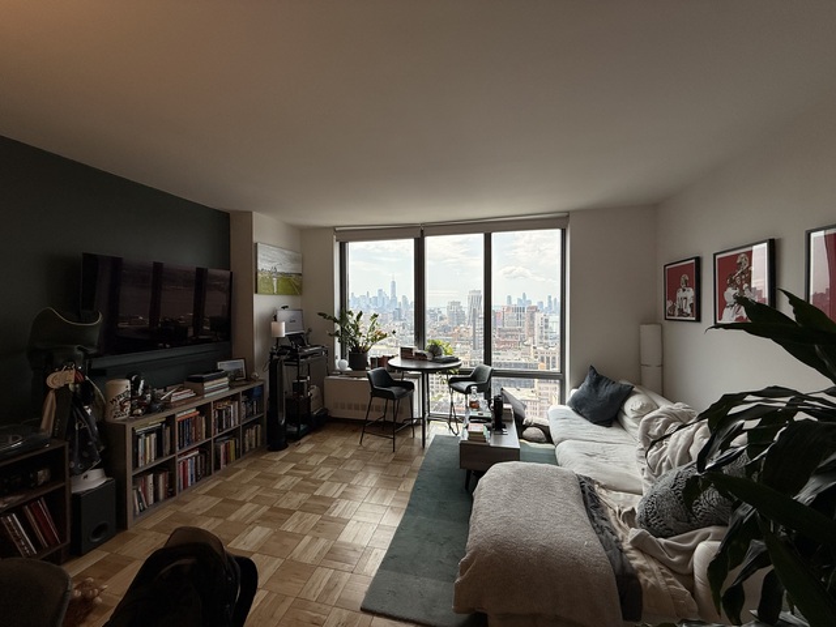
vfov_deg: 85.7
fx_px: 338
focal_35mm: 14
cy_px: 314
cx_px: 418
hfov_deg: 102.1
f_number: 2.2
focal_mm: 2.22
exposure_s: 1/502
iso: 64
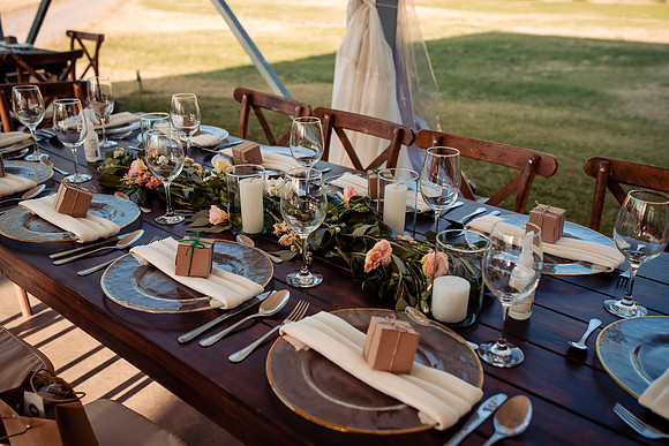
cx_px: 334
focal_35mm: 35
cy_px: 223
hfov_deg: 54.4
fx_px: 651
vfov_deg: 37.9
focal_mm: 35
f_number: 4
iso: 125
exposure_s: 1/320
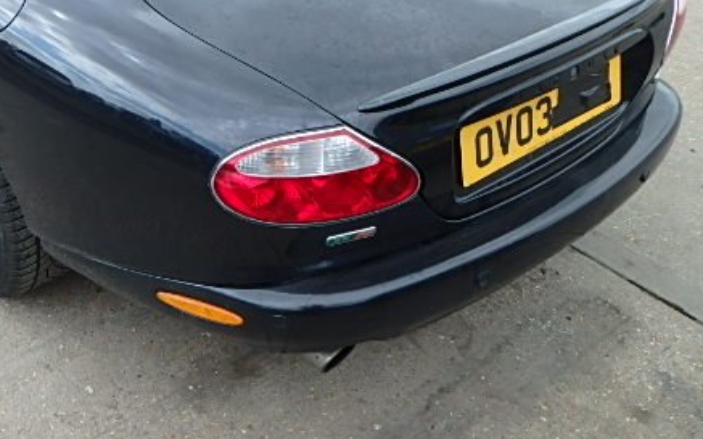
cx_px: 198
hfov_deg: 43.3
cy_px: 87
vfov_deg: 28.0
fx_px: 862
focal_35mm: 45
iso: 125
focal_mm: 5.2
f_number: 4.6
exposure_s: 1/200
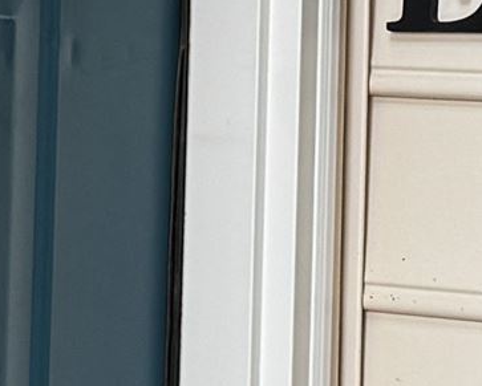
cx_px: 305
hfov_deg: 9.7
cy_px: 145
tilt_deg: -1.1
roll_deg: -1.5
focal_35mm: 198
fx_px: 2827
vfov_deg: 7.8
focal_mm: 6.76
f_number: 1.78
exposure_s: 1/121
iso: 200
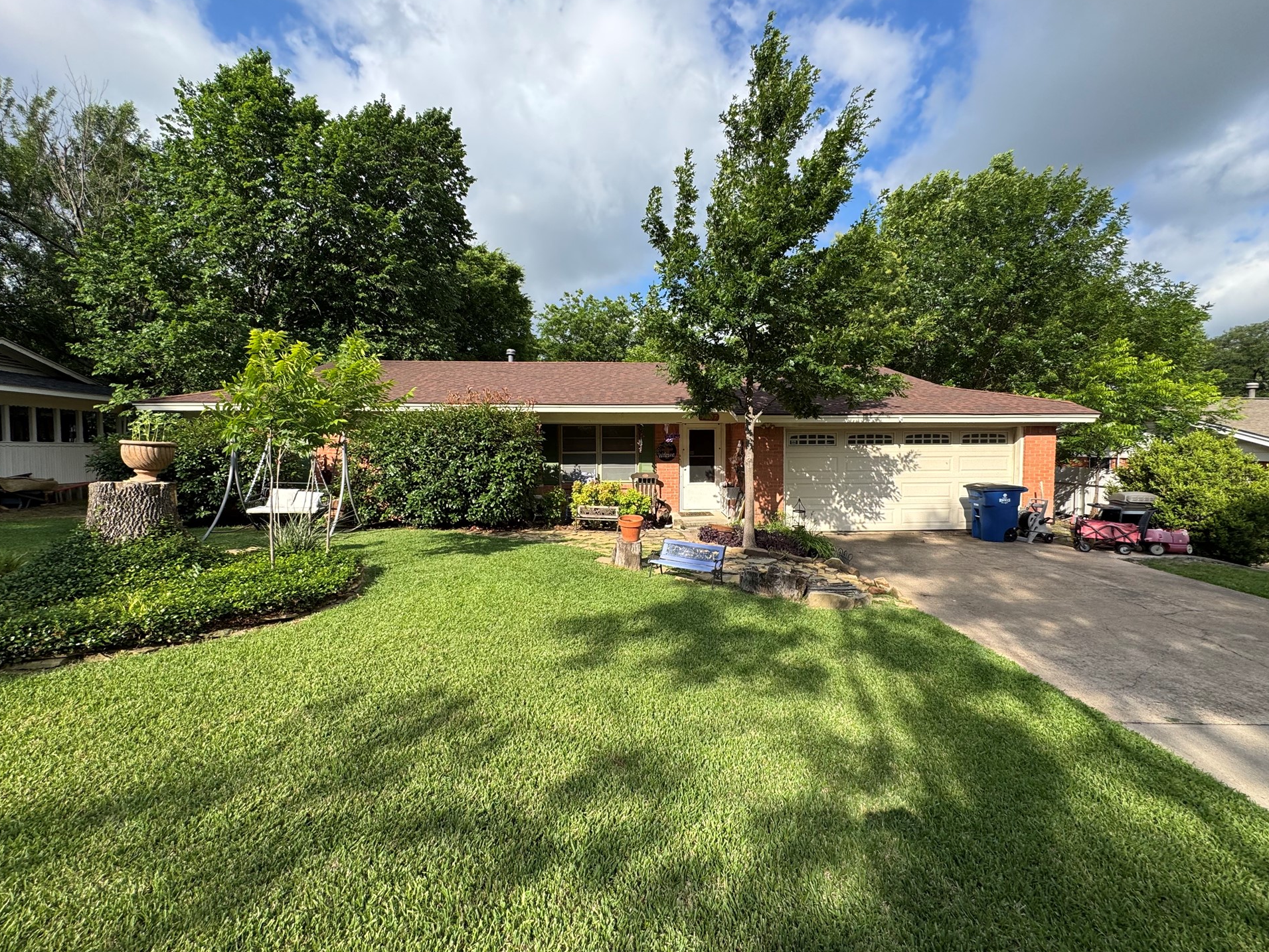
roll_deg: -2.1
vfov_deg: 81.8
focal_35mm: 15
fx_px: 550
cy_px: 469
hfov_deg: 98.2
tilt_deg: -3.3
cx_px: 630
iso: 40
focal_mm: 2.22
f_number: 2.2
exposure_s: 1/1006
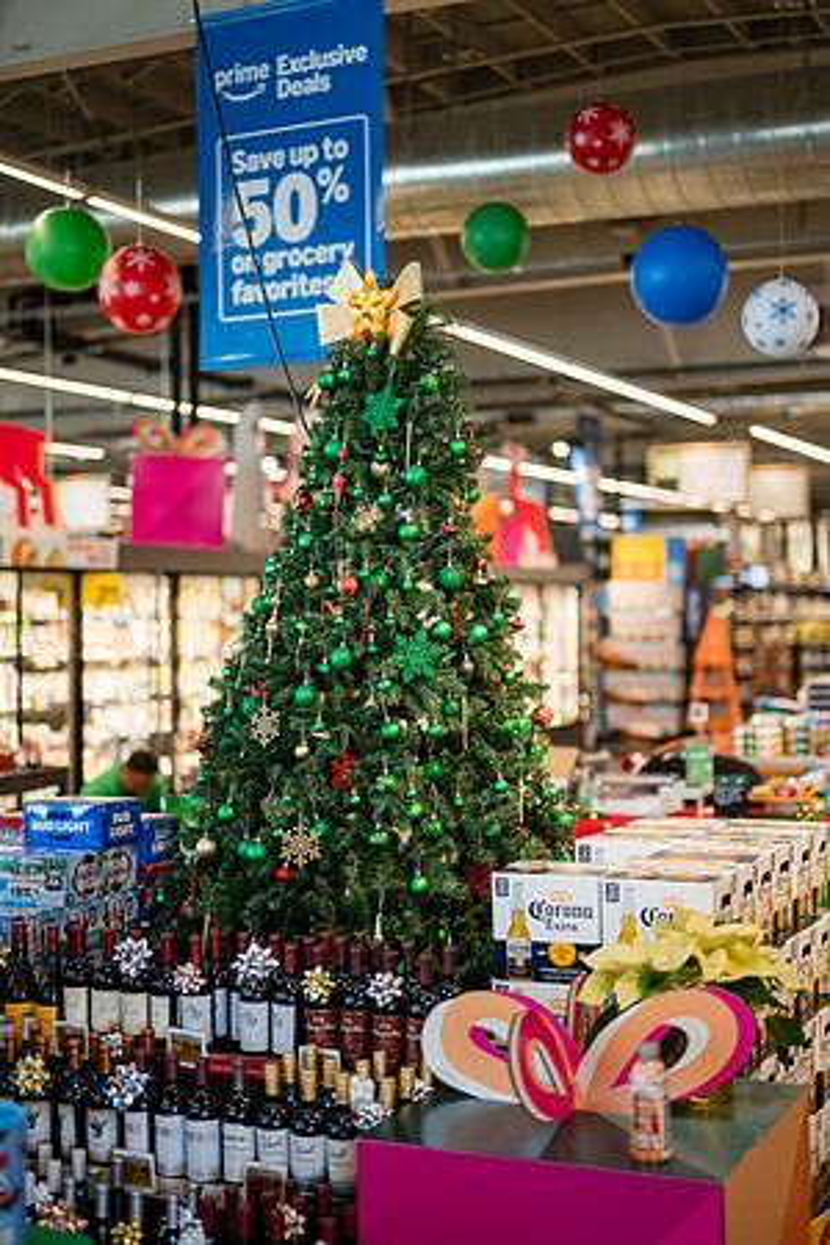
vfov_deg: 39.6
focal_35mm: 50
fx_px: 1729
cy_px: 622
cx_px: 415
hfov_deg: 27.0
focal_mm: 50
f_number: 1.2
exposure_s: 1/640
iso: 800
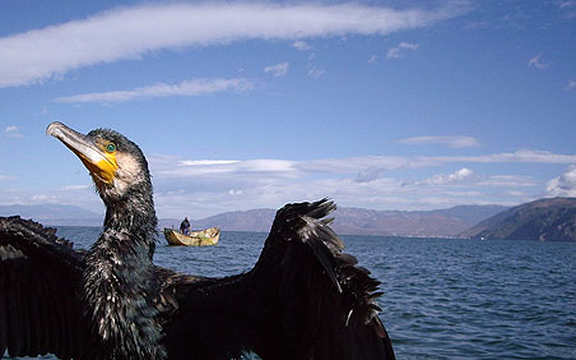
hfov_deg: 48.2
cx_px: 284
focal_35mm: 41
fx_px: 643
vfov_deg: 31.2
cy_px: 188
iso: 64
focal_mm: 6.2
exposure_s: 1/800
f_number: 4.3
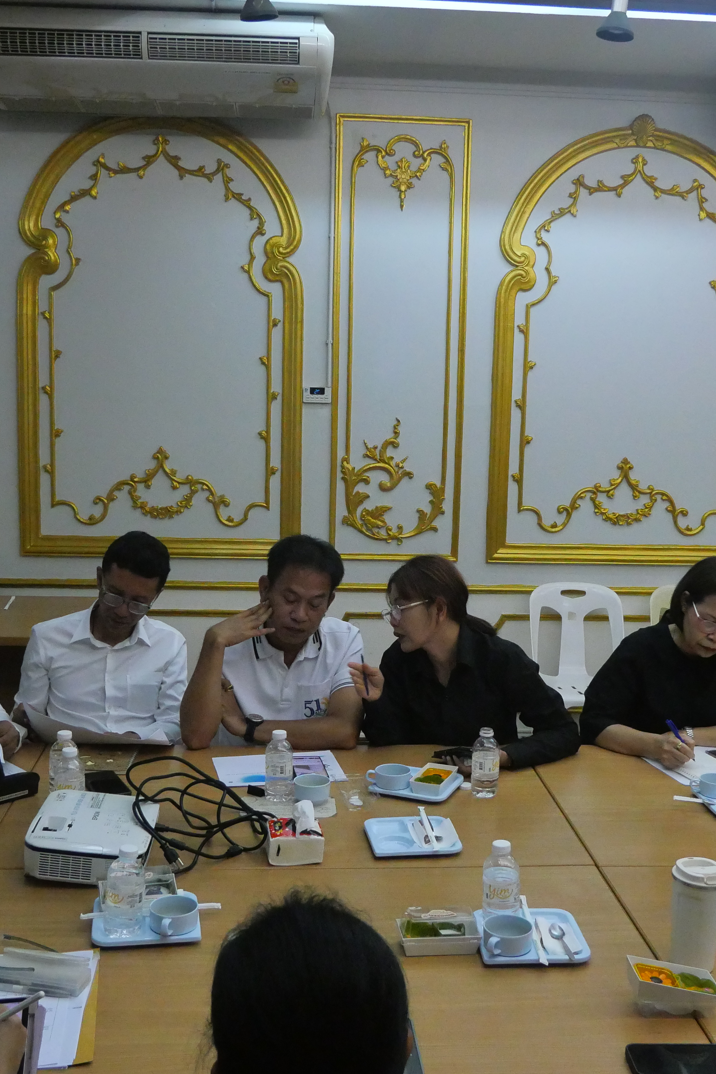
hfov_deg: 36.9
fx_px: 1074
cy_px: 537
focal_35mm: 36
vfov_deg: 53.1
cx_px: 362
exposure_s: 1/200
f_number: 4.5
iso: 3200
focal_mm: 12
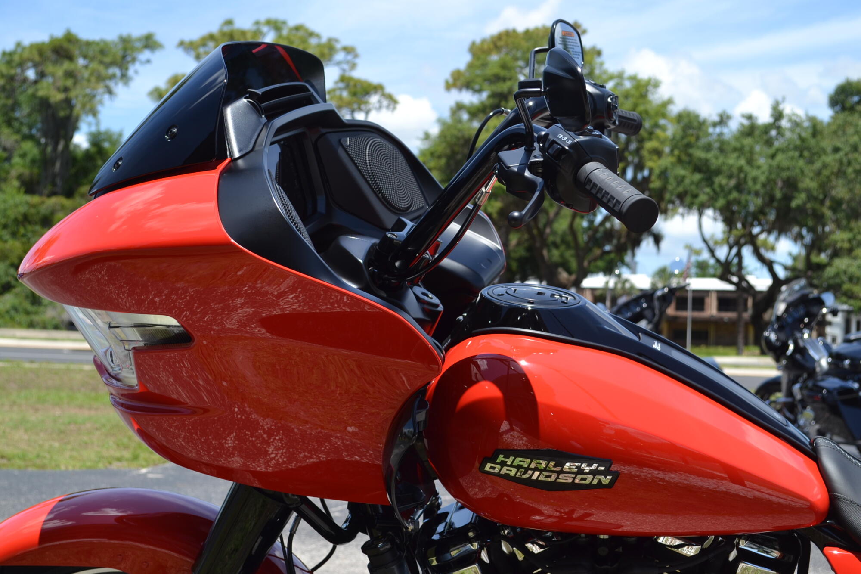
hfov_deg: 33.4
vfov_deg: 22.6
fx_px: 1435
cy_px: 287
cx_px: 430
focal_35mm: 60
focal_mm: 40
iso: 100
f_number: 7.1
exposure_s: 1/250
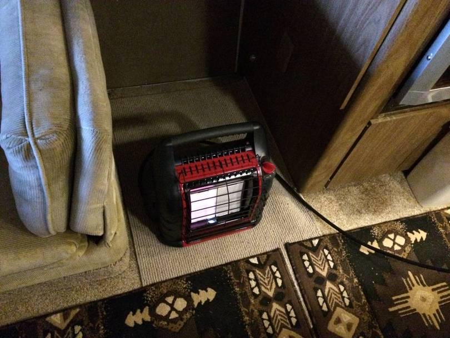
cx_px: 225
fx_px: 390
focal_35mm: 30
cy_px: 169
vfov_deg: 46.8
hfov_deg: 59.9
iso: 1600
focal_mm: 4.12
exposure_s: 1/15
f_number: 2.2
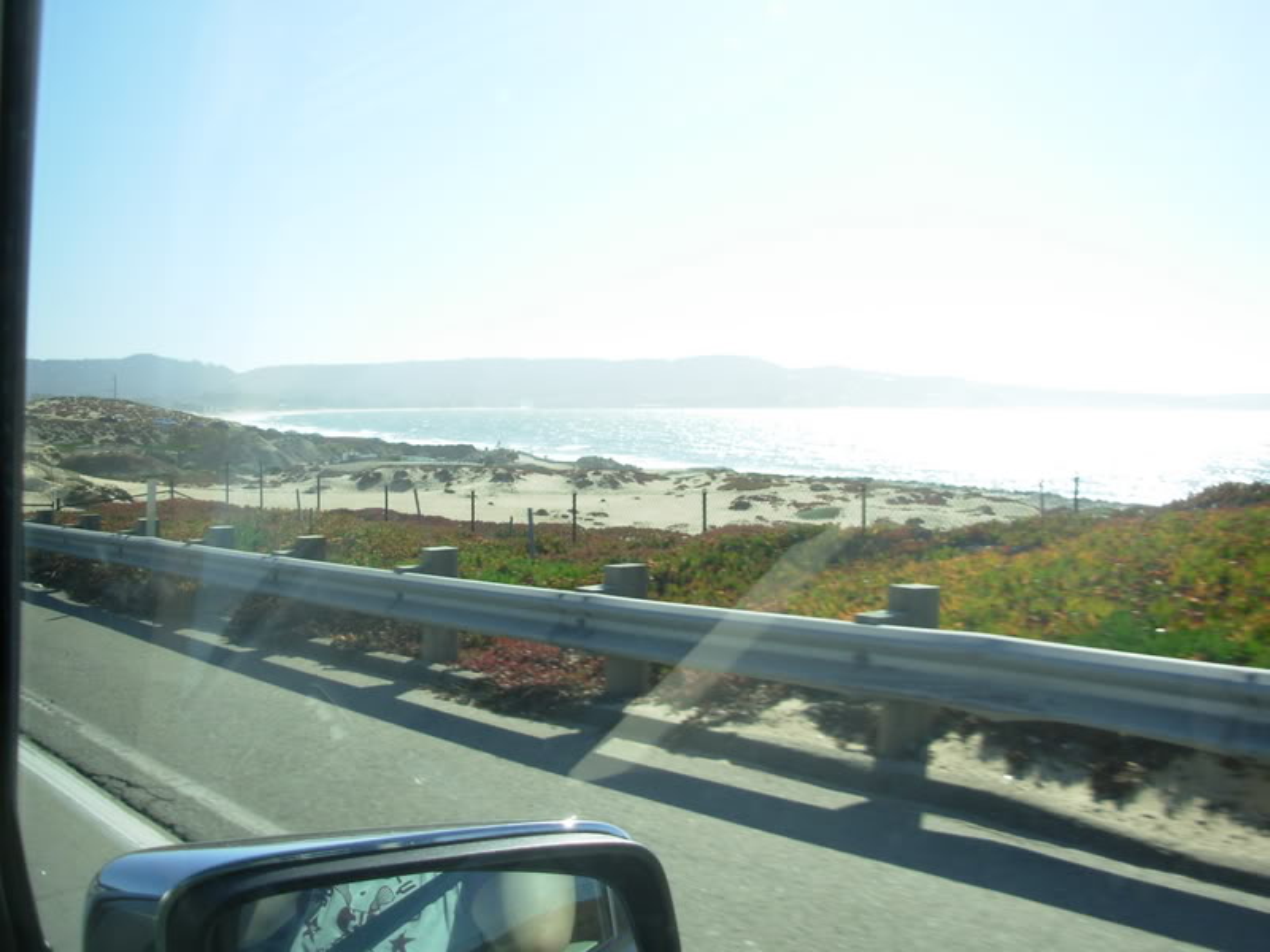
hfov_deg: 49.0
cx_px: 635
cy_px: 476
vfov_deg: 37.7
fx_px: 1394
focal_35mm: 38
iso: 50
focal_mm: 6.3
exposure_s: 1/645
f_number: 2.9
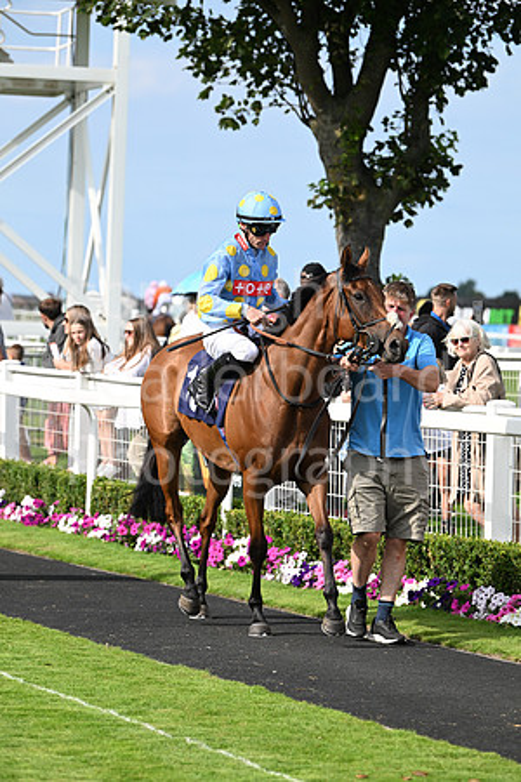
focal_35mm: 160
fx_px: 3473
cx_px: 260
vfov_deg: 12.8
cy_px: 391
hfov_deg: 8.6
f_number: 5
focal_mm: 160
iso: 500
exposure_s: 1/2500
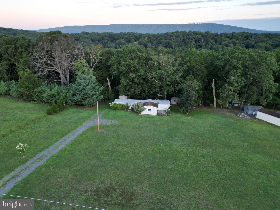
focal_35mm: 24
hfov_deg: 71.6
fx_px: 194
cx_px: 140
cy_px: 105
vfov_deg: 56.8
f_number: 1.7
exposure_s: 1/80
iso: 100
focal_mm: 6.72
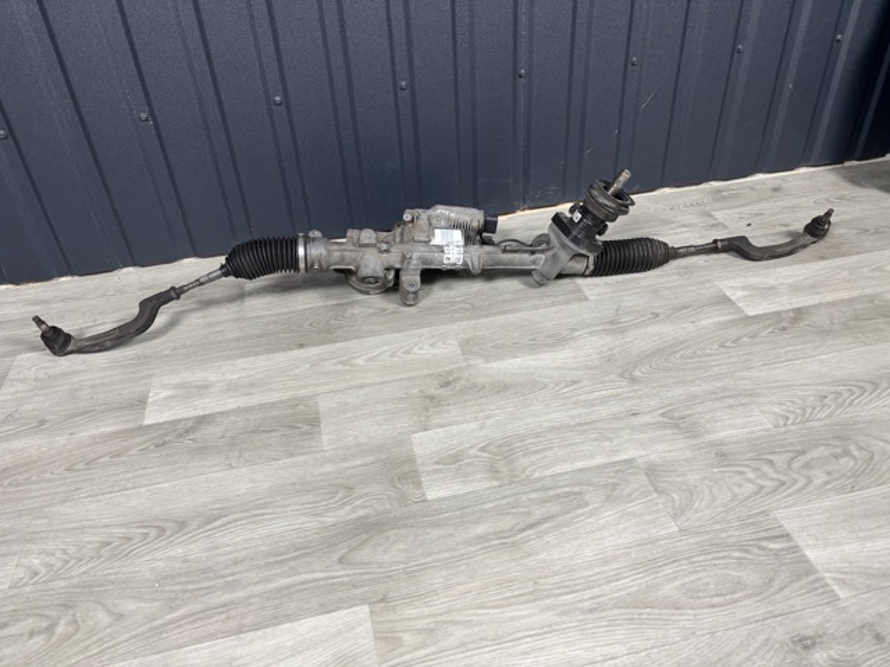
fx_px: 668
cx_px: 445
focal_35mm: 26
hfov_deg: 67.3
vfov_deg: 53.1
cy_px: 334
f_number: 1.6
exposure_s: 1/100
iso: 125
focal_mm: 5.96
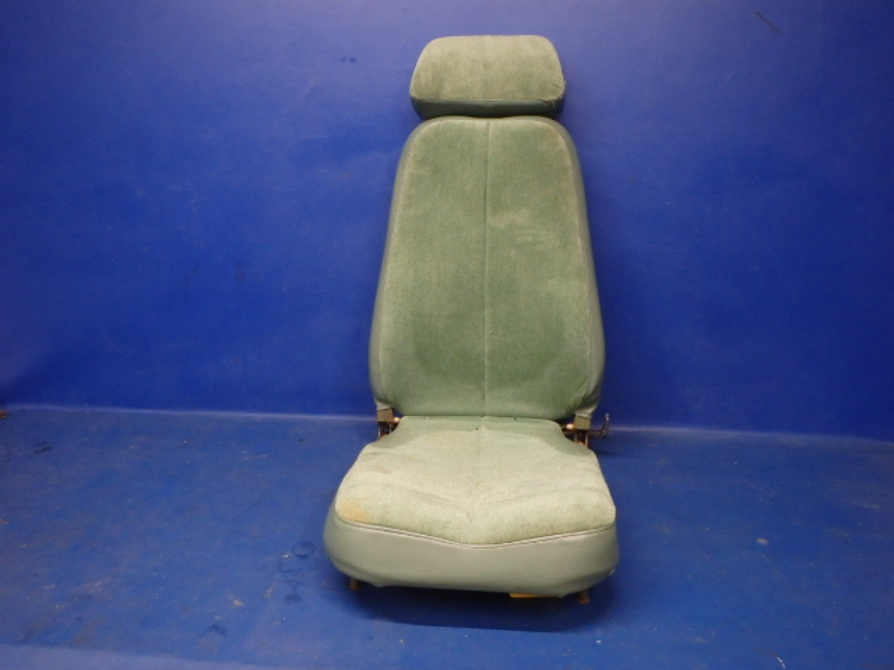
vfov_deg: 49.7
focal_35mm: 28
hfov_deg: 63.4
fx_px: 723
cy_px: 335
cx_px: 447
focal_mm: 5
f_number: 3.9
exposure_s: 1/40
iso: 640
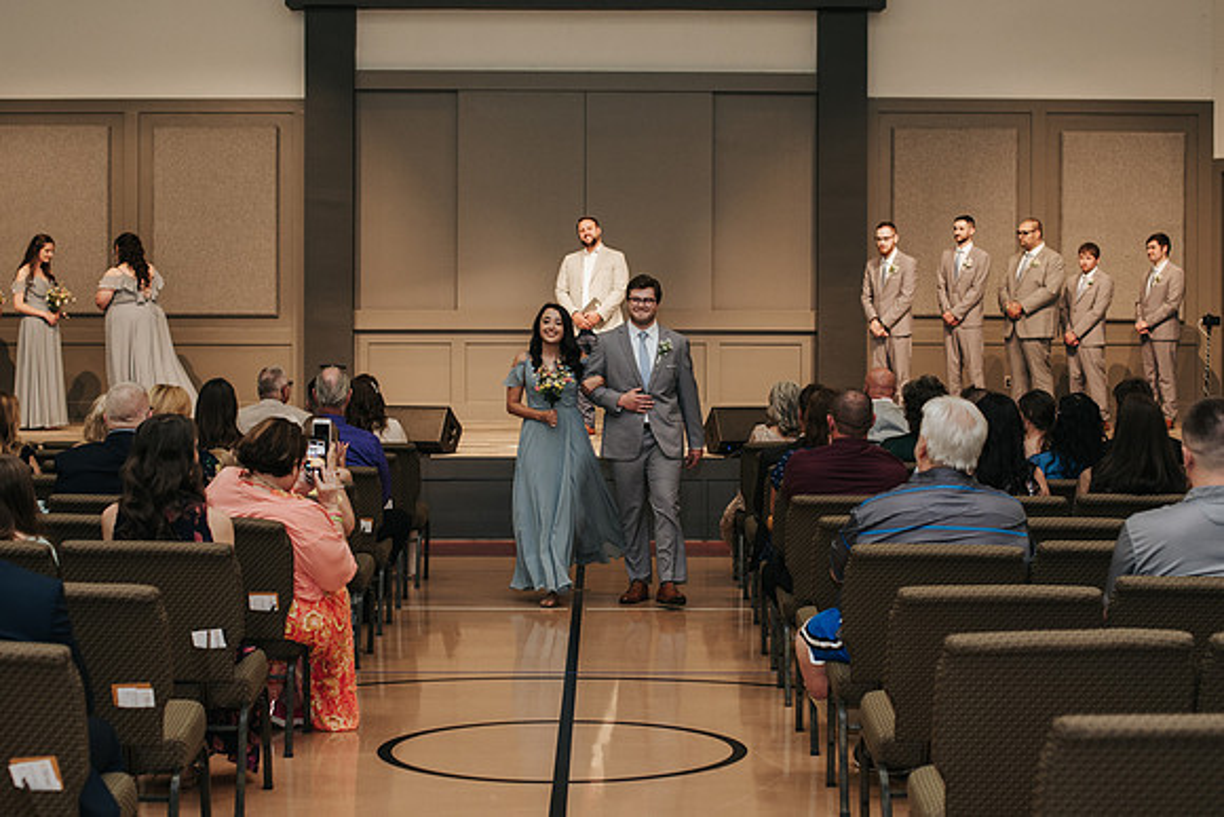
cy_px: 387
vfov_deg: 19.5
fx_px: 2381
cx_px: 616
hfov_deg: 28.8
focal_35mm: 70
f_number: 3.2
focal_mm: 50
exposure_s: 1/200
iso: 1000
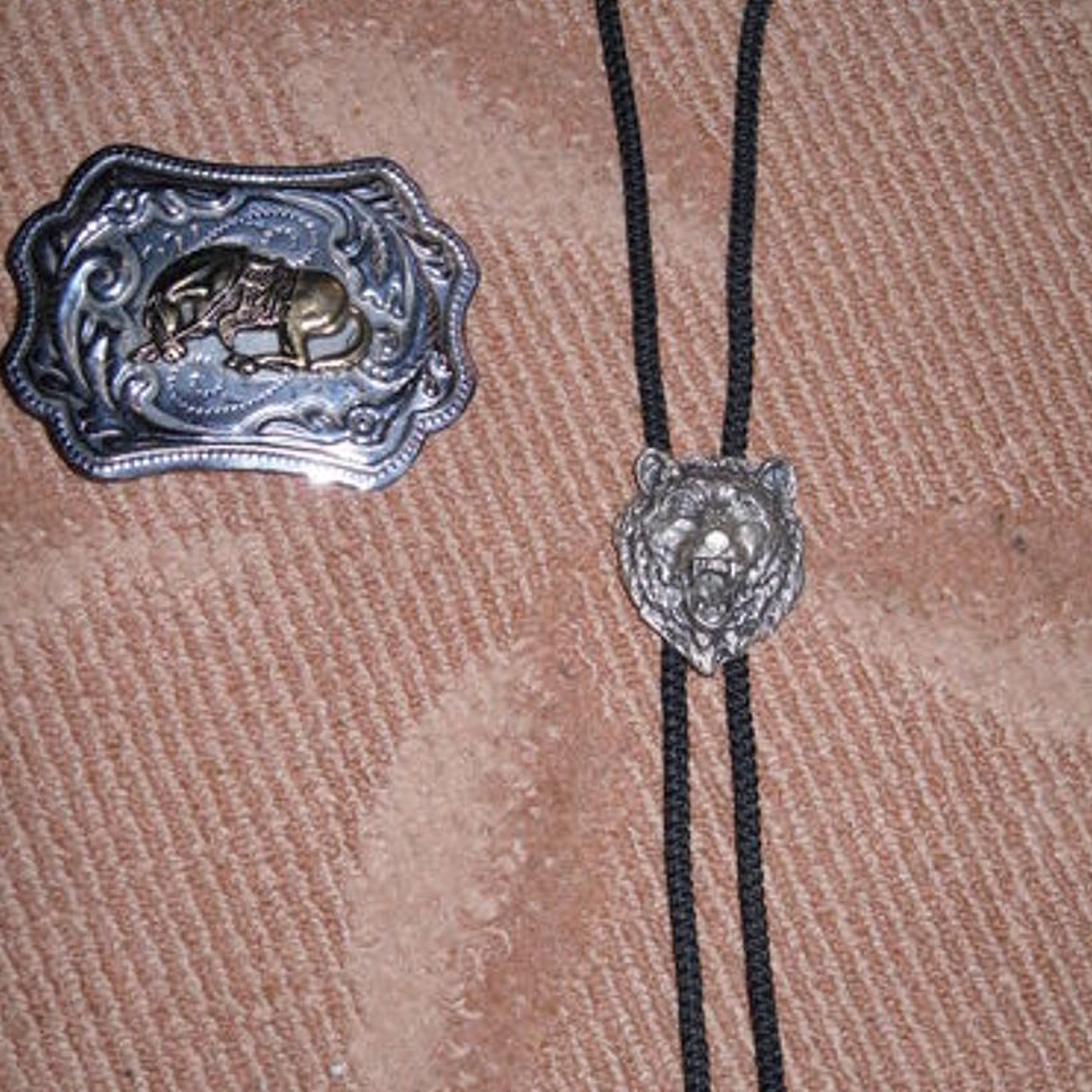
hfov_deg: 34.0
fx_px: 1785
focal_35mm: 50
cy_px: 513
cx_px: 537
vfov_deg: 34.0
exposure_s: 1/45
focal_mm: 6.3
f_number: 3.5
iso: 80
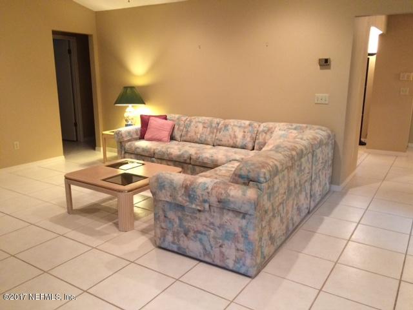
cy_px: 155
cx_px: 206
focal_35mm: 29
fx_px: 346
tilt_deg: -12.2
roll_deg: -0.1
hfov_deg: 61.7
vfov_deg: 48.2
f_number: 2.2
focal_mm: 4.15
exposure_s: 1/30
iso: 250
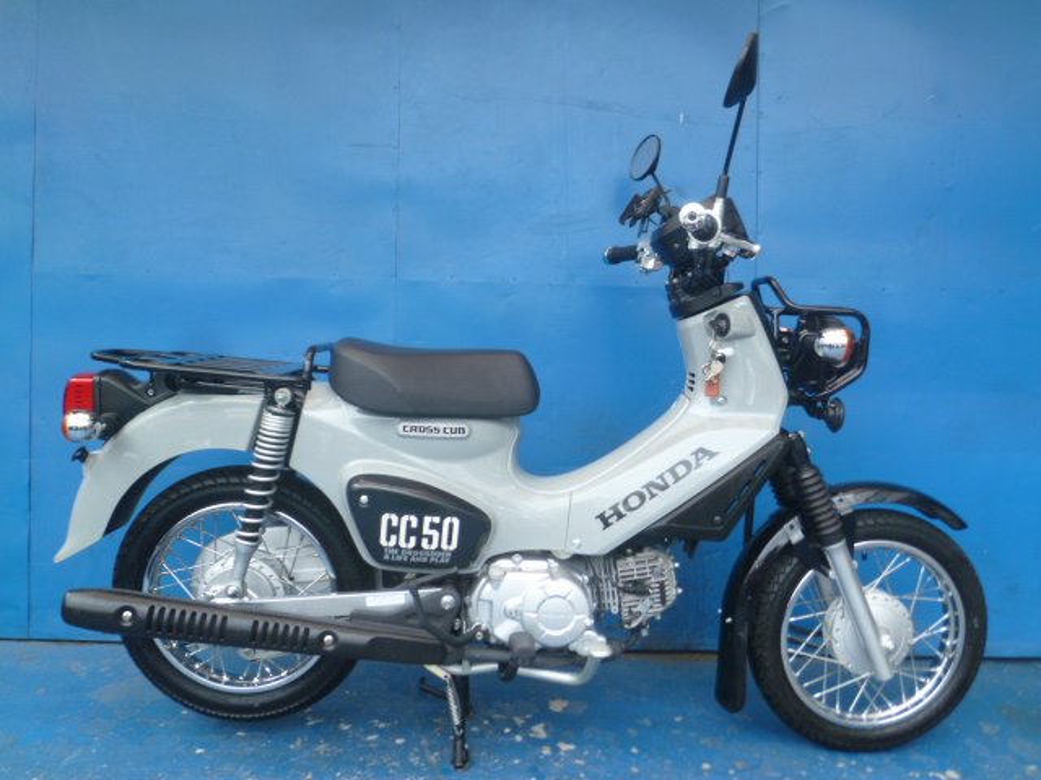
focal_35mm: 29
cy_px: 390
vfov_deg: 48.2
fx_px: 872
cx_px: 520
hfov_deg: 61.7
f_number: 2.8
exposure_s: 1/160
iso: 80
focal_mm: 5.1
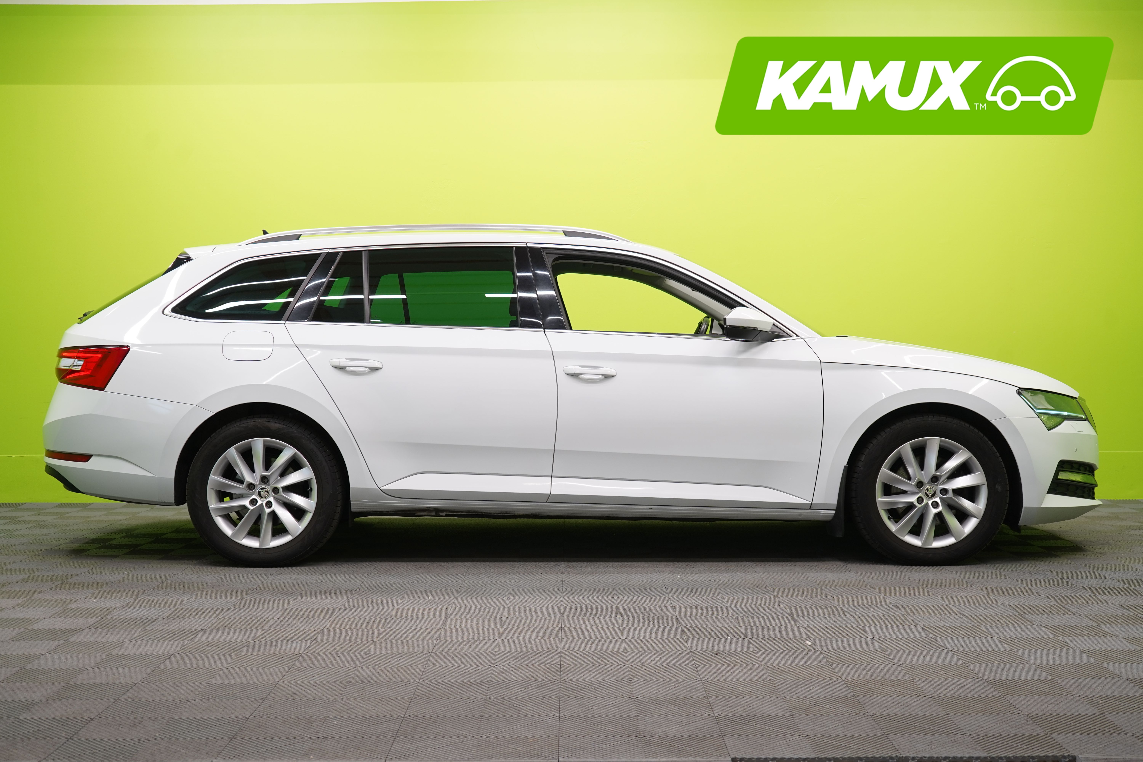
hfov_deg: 42.7
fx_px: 1460
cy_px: 381
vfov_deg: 29.2
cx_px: 572
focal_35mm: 46
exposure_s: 1/30
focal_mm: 46
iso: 400
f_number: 5
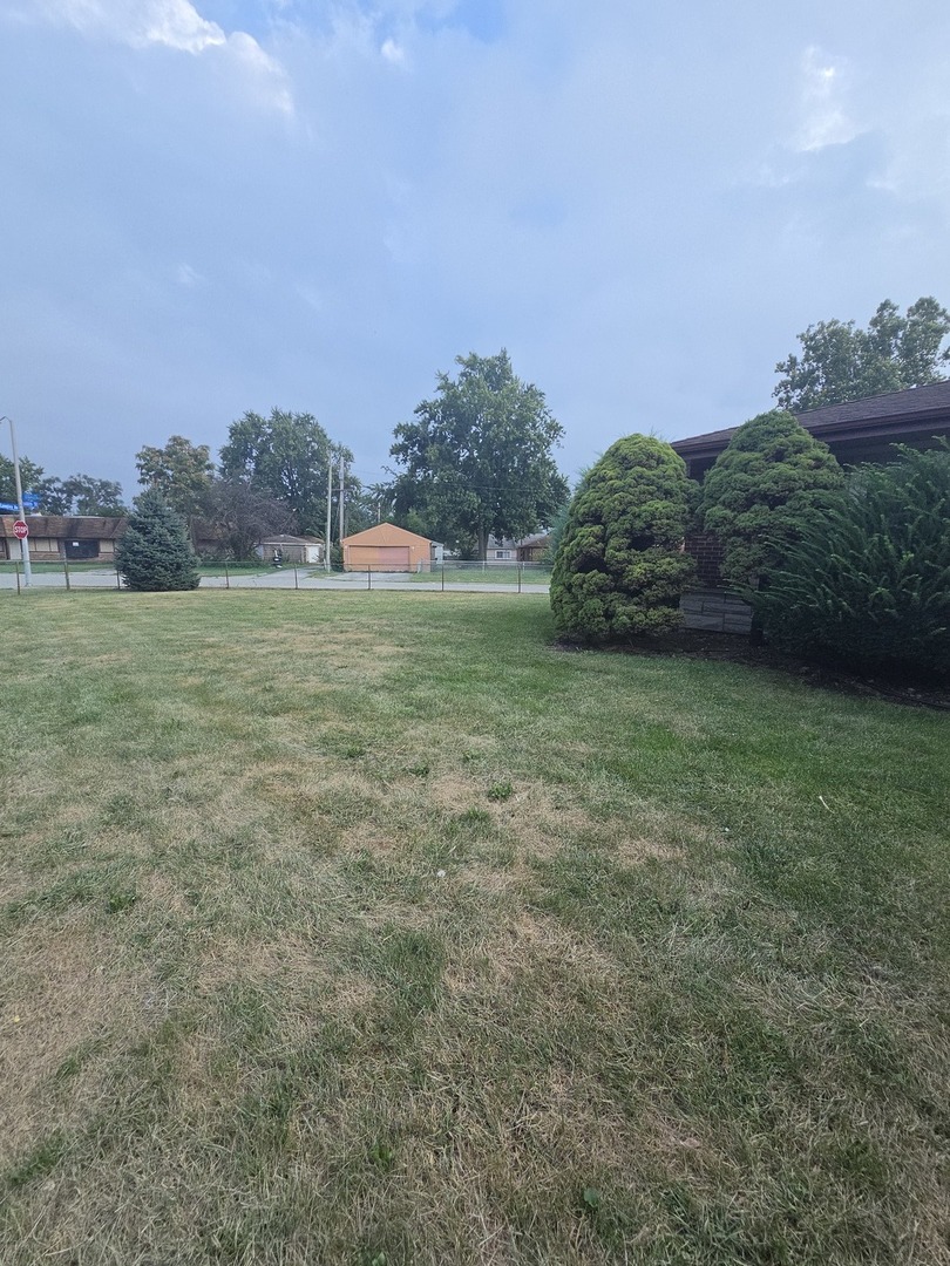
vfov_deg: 106.2
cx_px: 475
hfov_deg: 89.9
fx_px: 476
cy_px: 633
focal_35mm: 13
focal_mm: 2.2
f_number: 2.2
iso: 50
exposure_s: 1/526
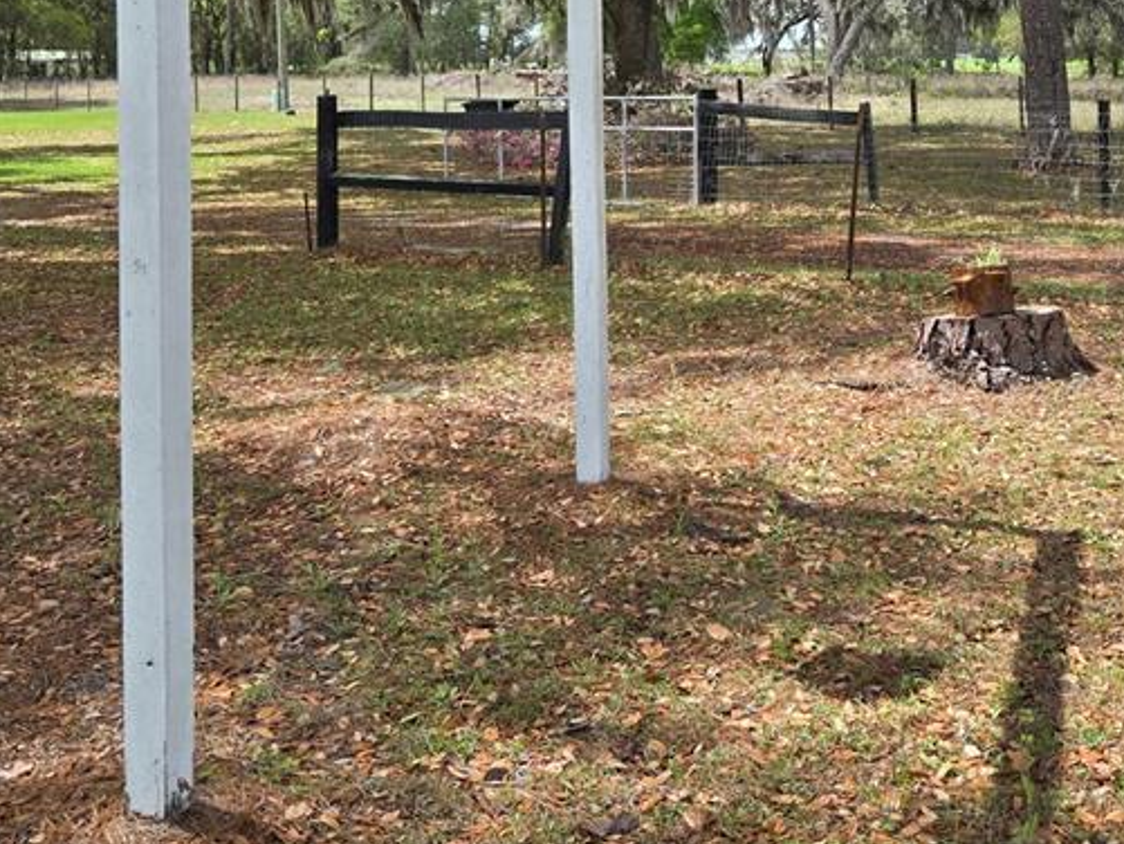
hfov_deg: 39.9
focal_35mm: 47
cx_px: 747
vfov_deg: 29.7
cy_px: 94
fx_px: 1526
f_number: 1.8
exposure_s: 1/2921
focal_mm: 5.4
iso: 64
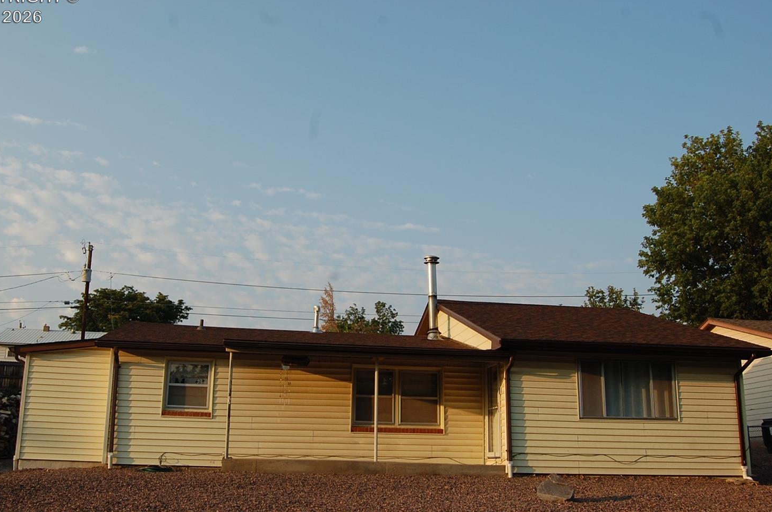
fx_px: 792
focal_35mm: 37
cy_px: 268
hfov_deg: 51.9
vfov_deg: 35.8
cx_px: 342
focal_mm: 22
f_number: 8
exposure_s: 1/250
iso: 200
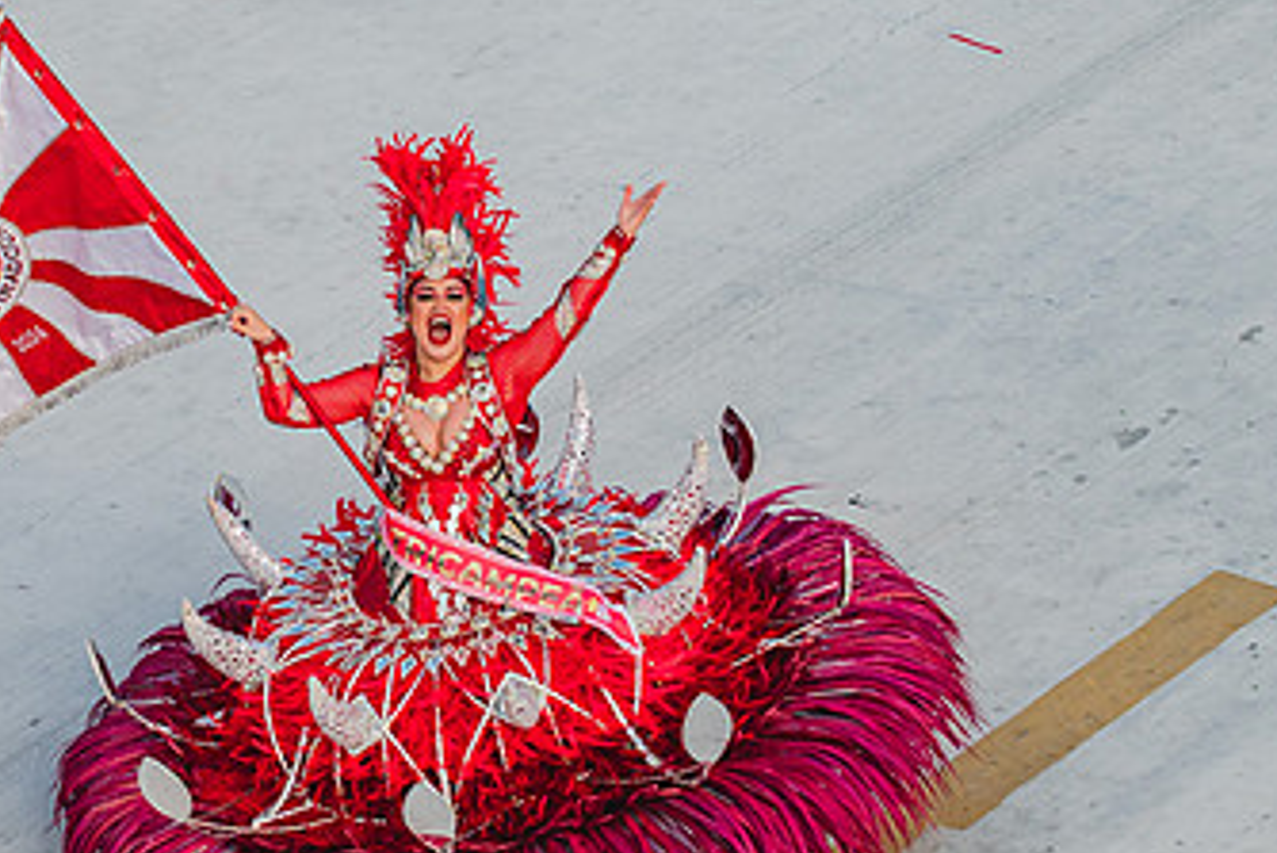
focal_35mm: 210
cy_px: 377
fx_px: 7452
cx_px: 372
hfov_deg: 9.8
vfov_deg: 6.5
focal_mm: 90
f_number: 5.6
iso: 200
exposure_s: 1/1600
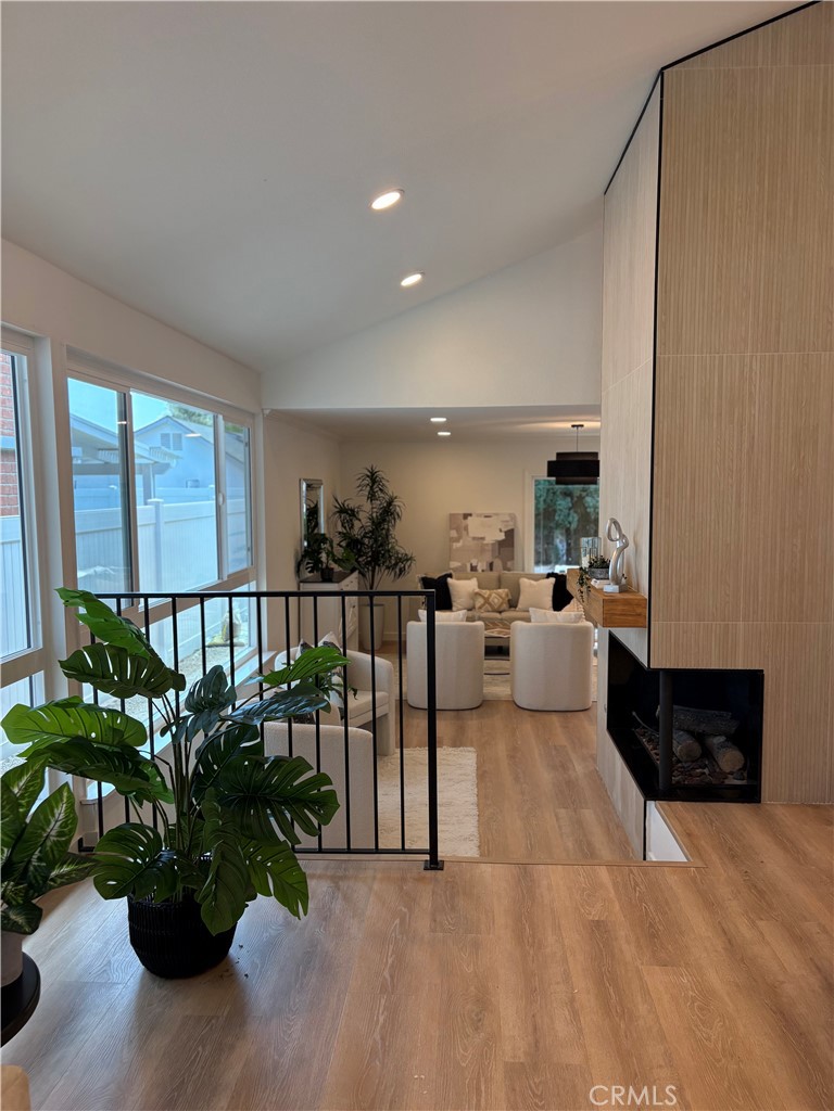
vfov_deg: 67.3
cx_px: 417
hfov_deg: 53.1
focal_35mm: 26
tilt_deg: -3.3
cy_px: 556
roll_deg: +0.8
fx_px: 835
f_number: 1.6
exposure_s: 1/228
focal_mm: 5.96
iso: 125
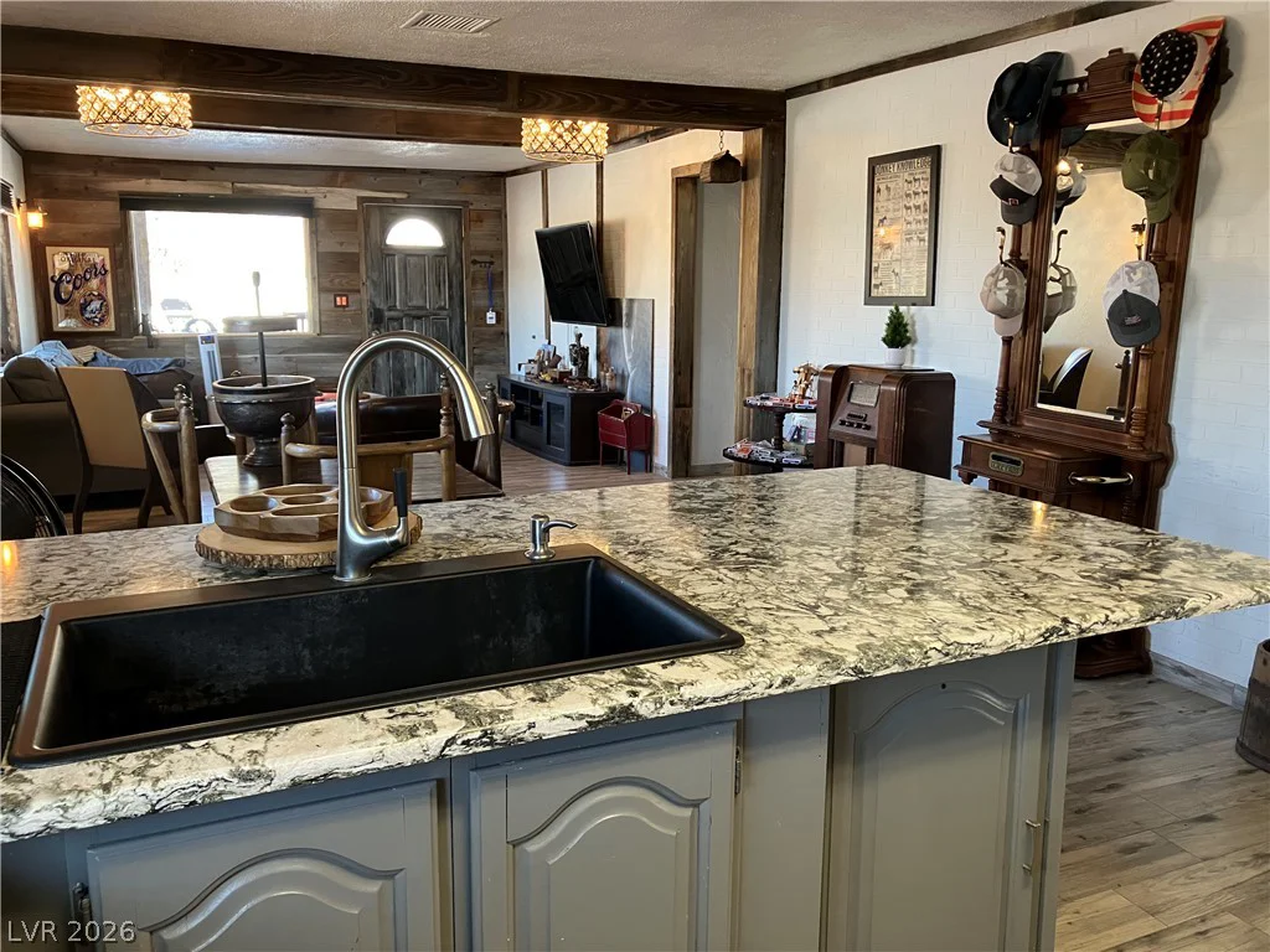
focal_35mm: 28
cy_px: 476
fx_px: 1027
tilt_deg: -10.5
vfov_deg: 49.7
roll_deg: -0.5
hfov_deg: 63.4
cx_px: 635
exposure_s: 1/60
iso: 160
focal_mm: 3.99
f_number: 1.8
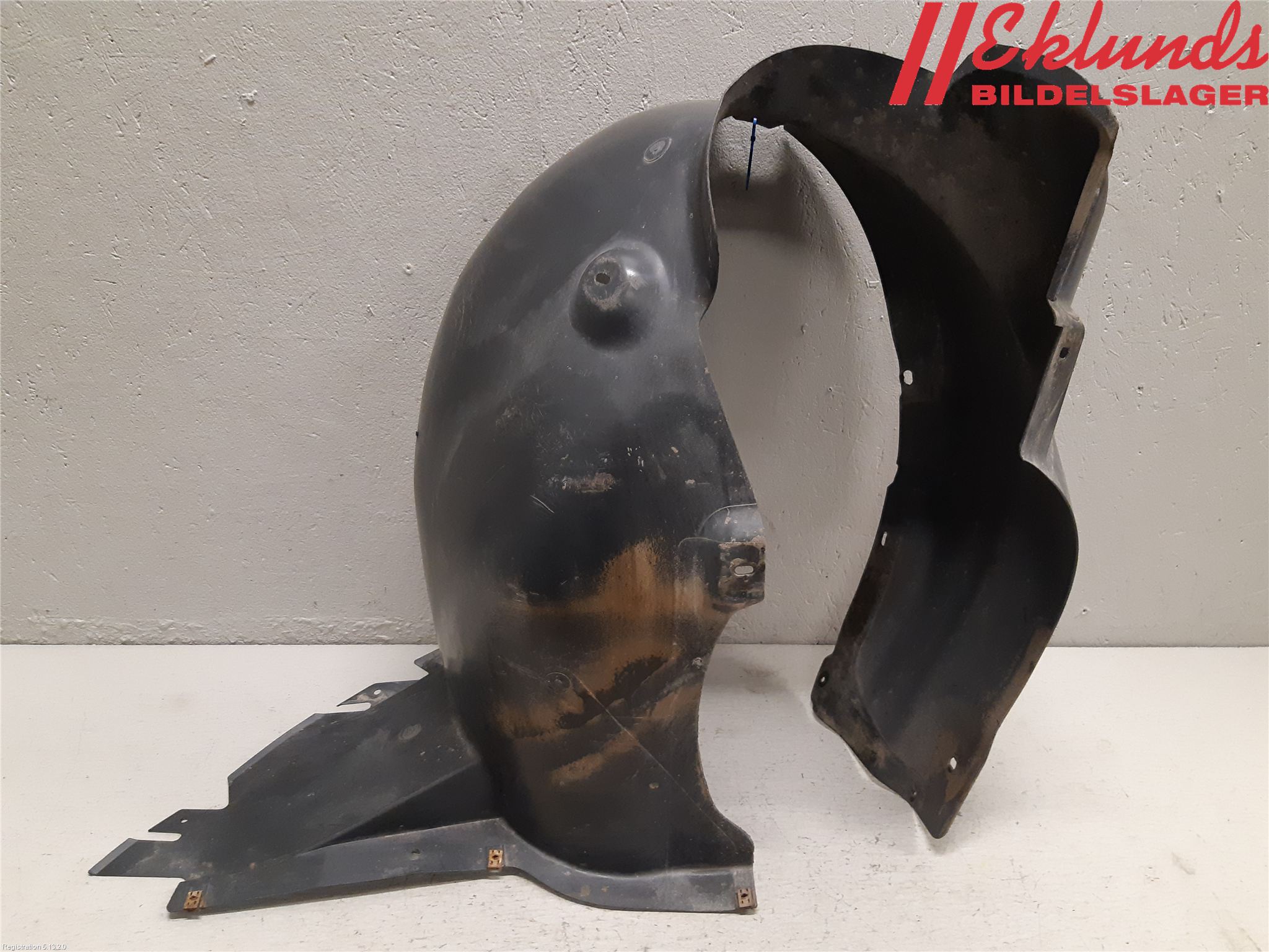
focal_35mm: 26
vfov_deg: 53.1
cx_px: 634
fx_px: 953
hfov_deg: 67.3
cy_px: 476
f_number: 1.7
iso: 250
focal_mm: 3.93
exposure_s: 1/50
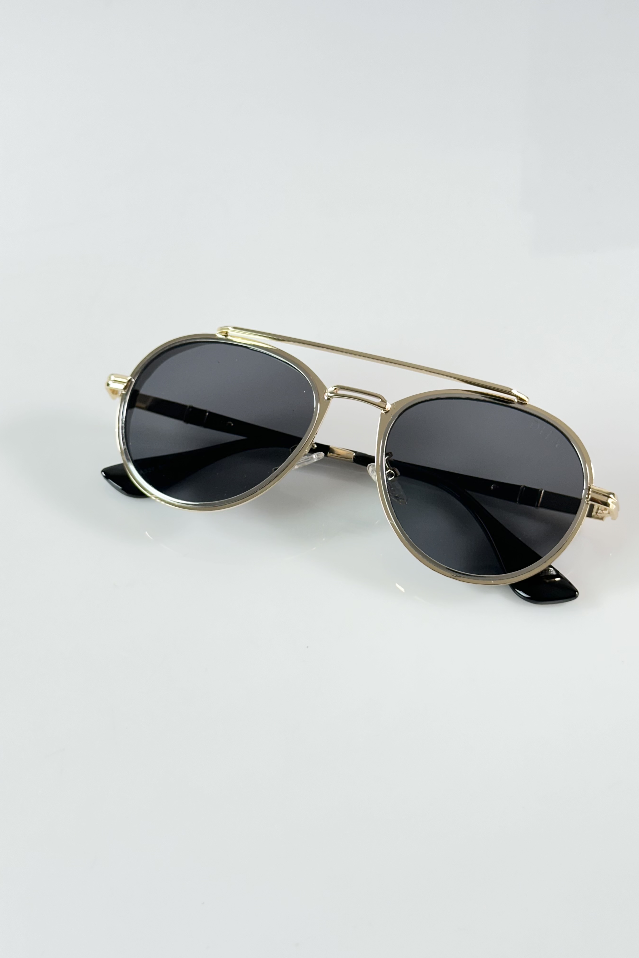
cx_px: 359
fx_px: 1331
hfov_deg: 27.0
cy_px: 479
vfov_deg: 39.6
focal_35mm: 50
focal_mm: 6.86
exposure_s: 1/100
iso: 64
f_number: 1.78
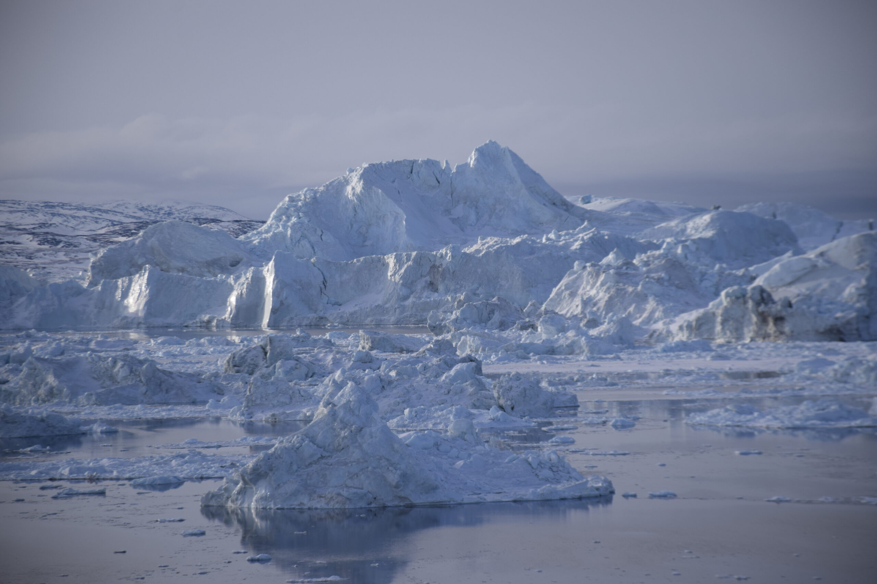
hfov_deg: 9.8
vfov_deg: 6.5
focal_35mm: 210
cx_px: 438
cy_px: 292
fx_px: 5116
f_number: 7.1
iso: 200
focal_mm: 140
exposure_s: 1/800
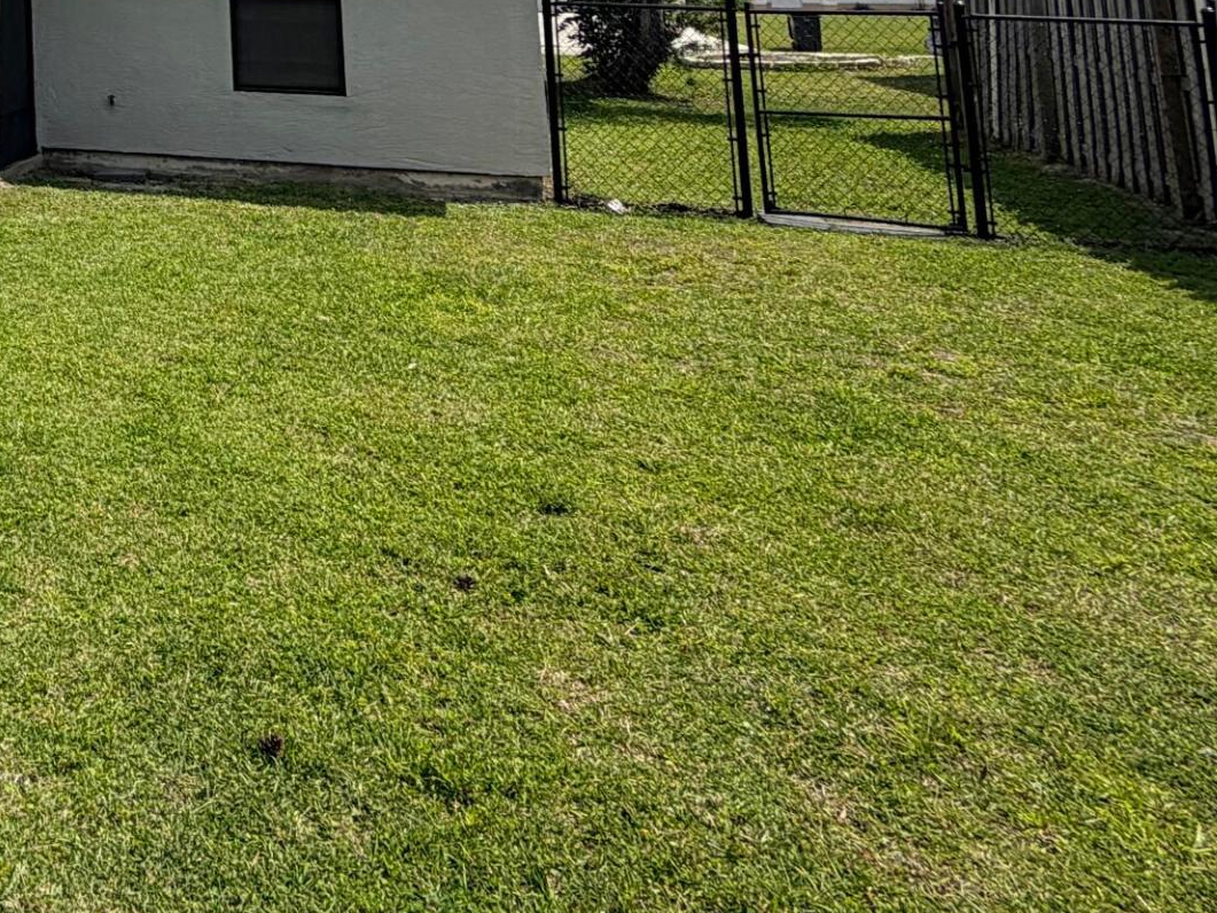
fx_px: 1336
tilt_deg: +7.6
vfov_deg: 31.2
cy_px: -206
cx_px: -197
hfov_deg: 38.2
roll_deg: +0.2
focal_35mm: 38
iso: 20
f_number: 2.2
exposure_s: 1/1312
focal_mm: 2.22
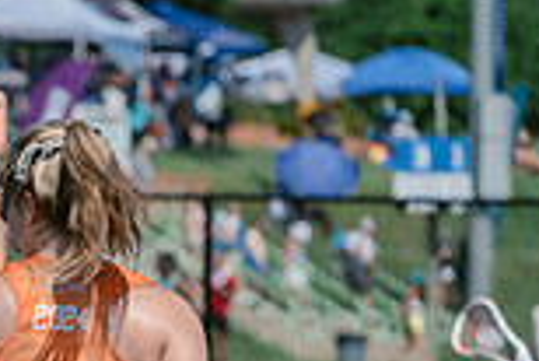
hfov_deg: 2.5
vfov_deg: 1.7
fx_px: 12393
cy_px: 773
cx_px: -598
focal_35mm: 827
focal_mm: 185
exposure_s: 1/2500
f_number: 6.3
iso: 400
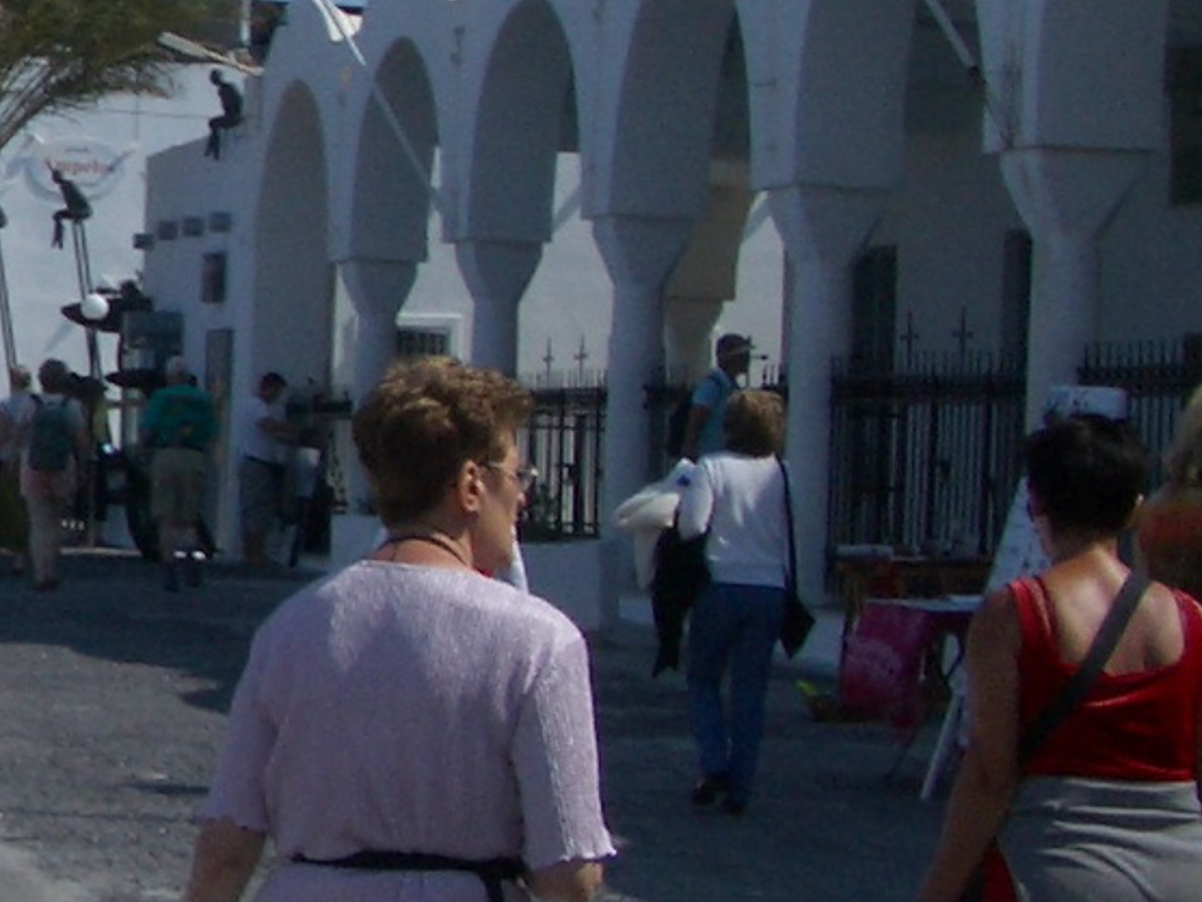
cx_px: -956
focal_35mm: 129
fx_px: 4479
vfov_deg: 11.4
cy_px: 91
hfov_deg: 13.7
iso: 50
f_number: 4.3
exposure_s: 1/1250
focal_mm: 5.8
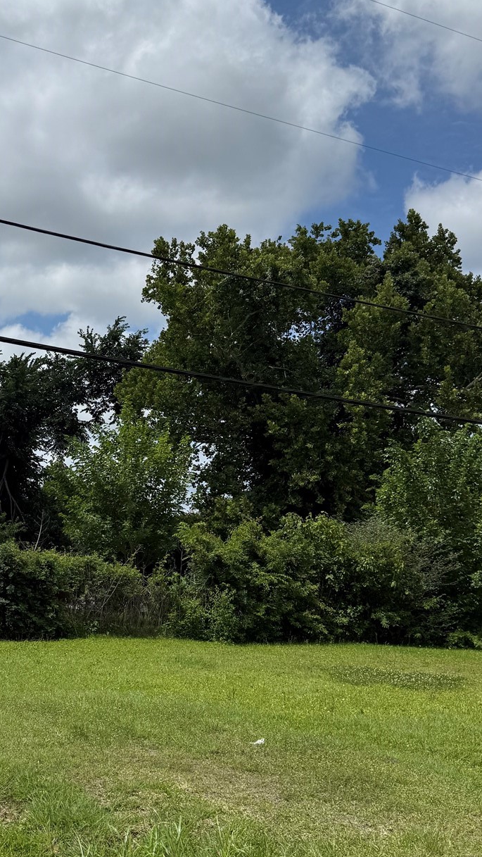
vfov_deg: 46.4
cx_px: 17
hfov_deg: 25.9
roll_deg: -1.1
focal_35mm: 44
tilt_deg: +9.0
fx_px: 999
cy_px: 414
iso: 80
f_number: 1.78
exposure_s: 1/10309
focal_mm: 6.76
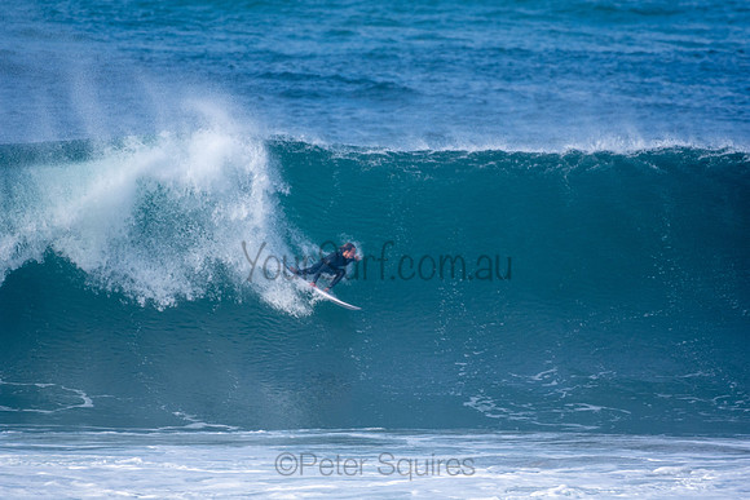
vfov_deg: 1.8
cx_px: 375
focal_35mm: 750
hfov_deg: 2.7
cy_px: 250
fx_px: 15628
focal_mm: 500
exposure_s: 1/1250
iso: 360
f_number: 5.6
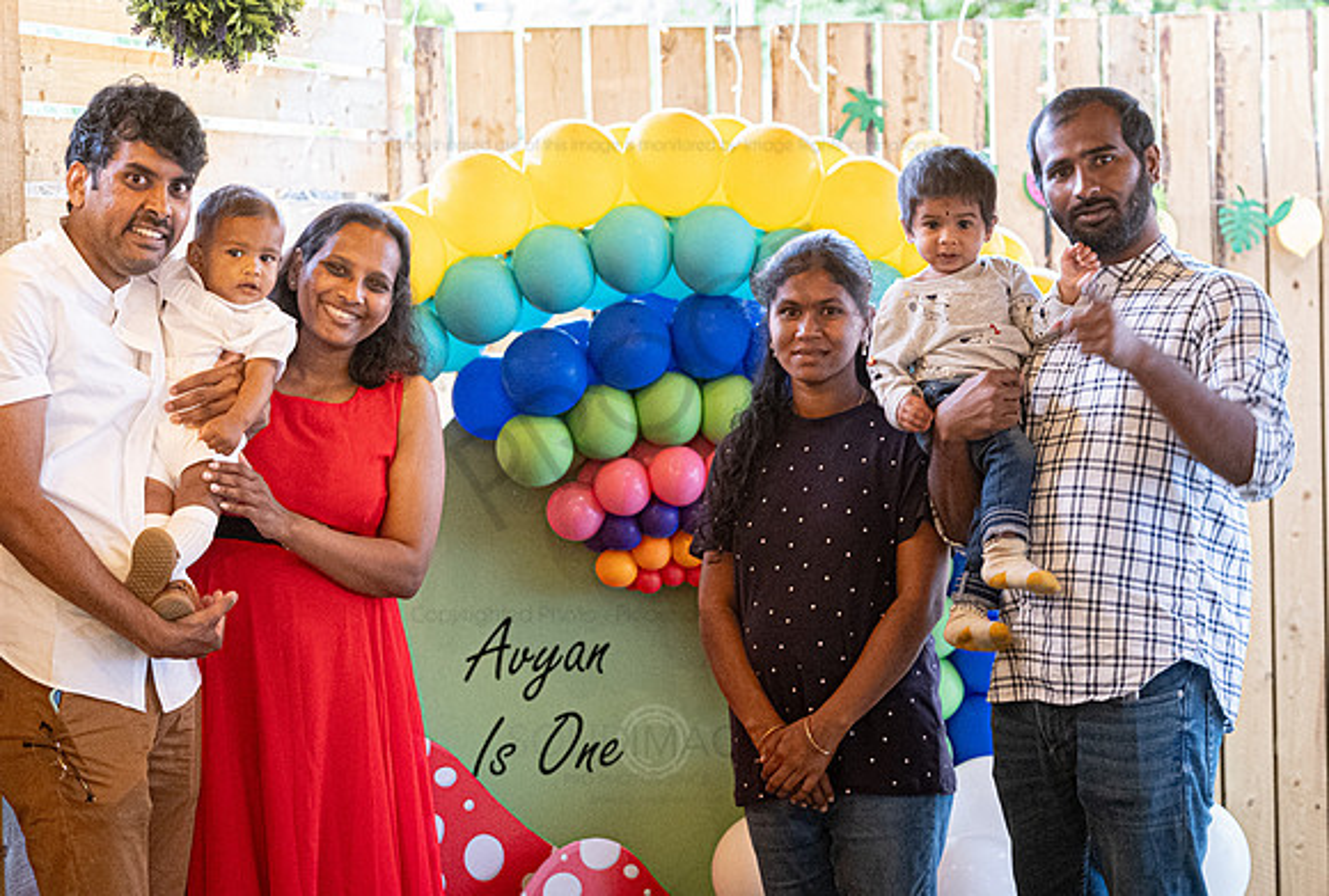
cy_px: 411
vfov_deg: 14.8
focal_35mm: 93
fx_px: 3444
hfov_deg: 21.8
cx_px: 803
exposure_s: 1/60
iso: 3200
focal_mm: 50
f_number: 2.8
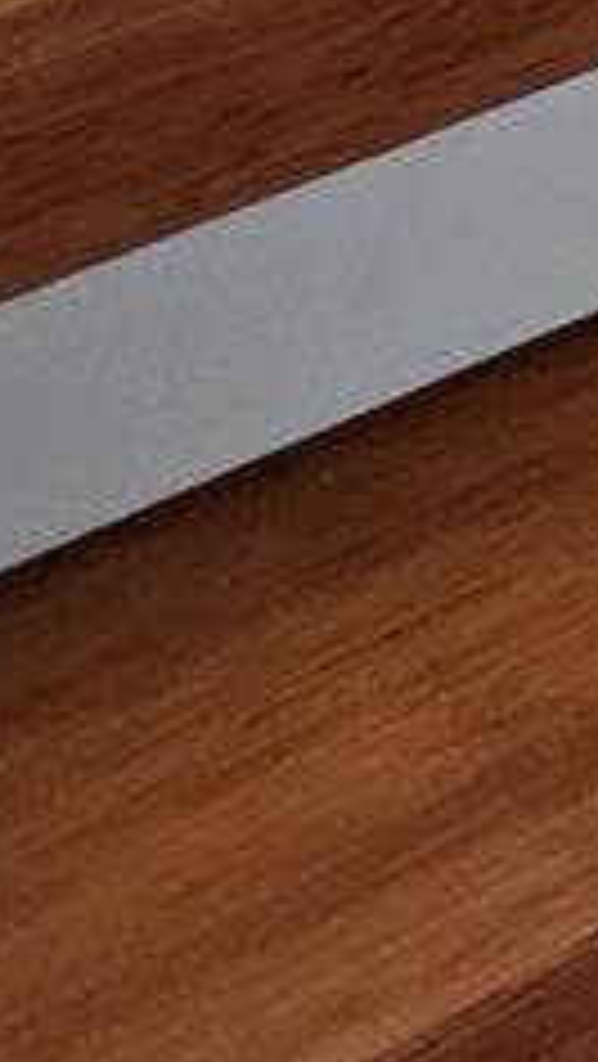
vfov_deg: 11.0
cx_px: 3718
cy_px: -2138
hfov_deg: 5.0
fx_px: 3462
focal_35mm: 123
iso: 200
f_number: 1.9
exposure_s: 1/120
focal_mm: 2.2
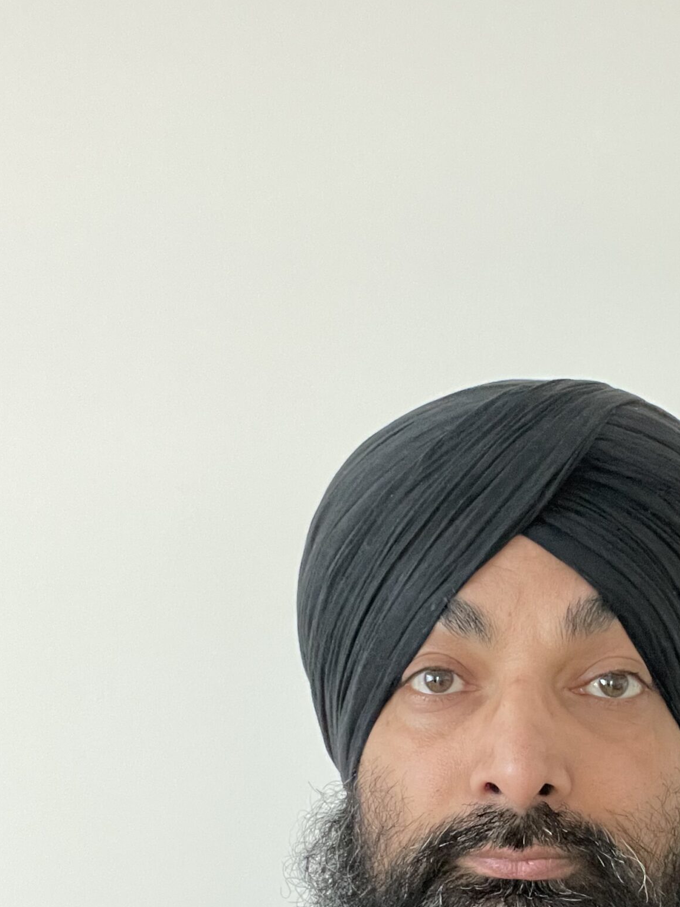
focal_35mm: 50
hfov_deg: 28.8
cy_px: 686
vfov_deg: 37.2
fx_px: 1310
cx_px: 489
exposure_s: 1/20
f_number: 2.2
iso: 640
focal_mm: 2.71
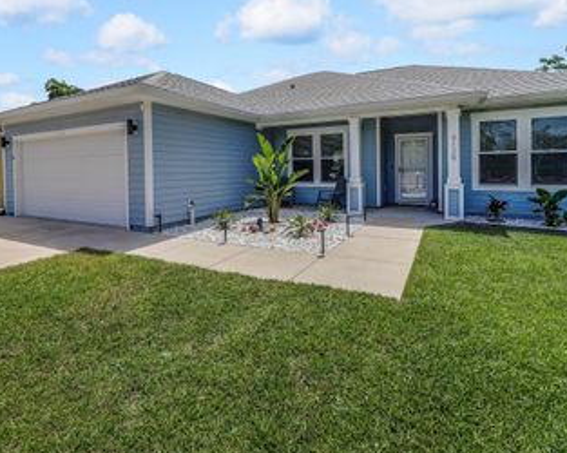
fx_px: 302
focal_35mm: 18
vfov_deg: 72.6
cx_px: 301
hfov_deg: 86.3
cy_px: 171
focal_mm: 12
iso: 100
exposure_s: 1/1600
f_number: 5.6
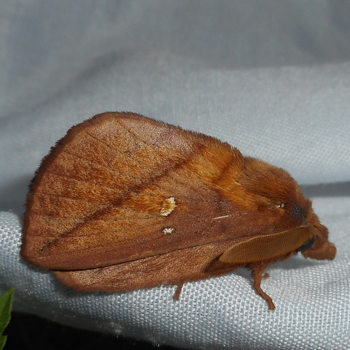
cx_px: 167
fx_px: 538
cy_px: 193
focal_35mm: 47
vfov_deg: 36.0
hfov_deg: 36.1
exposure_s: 1/30
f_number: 11.9
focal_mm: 6
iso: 80
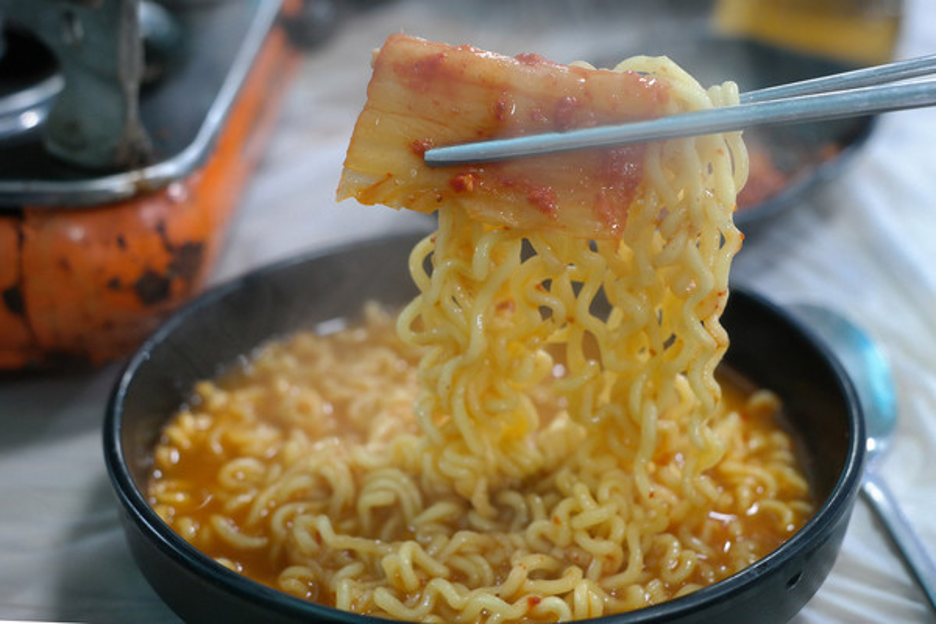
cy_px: 312
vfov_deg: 29.2
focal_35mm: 46
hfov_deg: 42.7
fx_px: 1196
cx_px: 468
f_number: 4
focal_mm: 30
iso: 800
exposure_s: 1/50
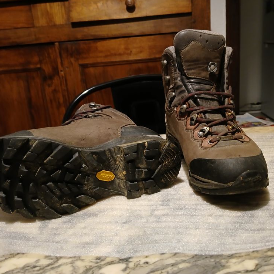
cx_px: 142
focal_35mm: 31
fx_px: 278
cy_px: 136
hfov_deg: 52.5
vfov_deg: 52.5
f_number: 1.8
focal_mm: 3.98
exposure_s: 1/25
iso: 250
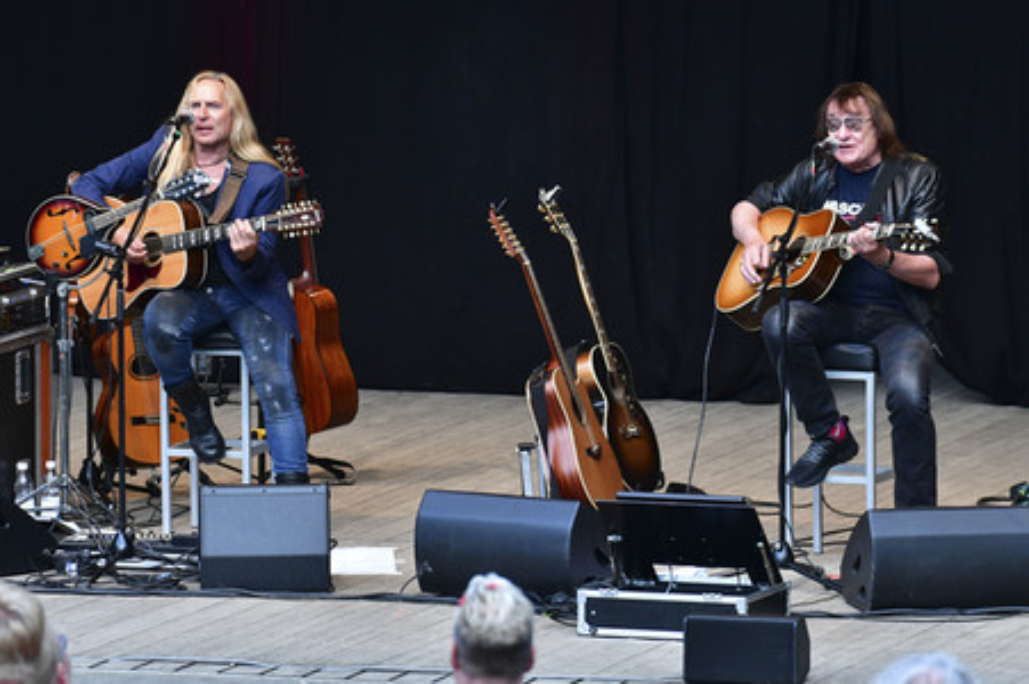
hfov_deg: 6.9
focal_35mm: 300
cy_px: 342
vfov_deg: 4.6
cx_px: 514
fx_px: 8568
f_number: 5.6
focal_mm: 200
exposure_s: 1/400
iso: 2000
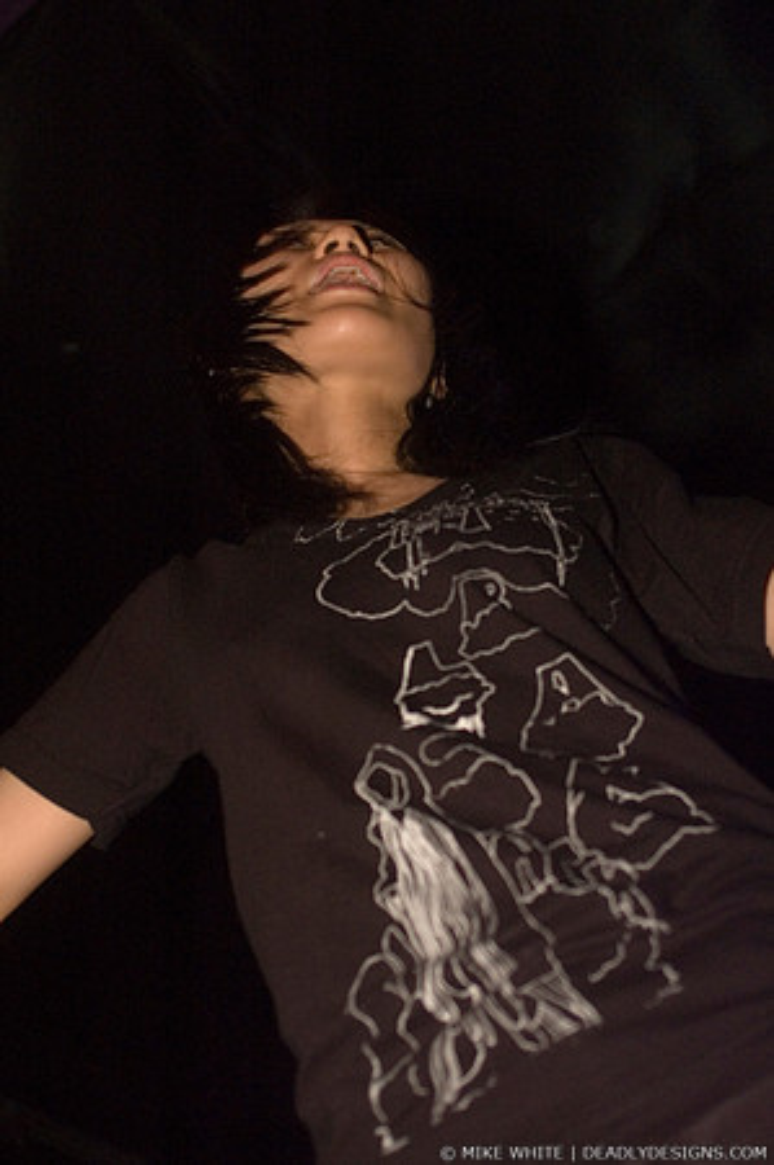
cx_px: 387
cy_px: 582
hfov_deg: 25.7
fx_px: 1697
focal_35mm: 52
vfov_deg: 37.9
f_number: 2.8
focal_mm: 35
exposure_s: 1/40
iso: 800
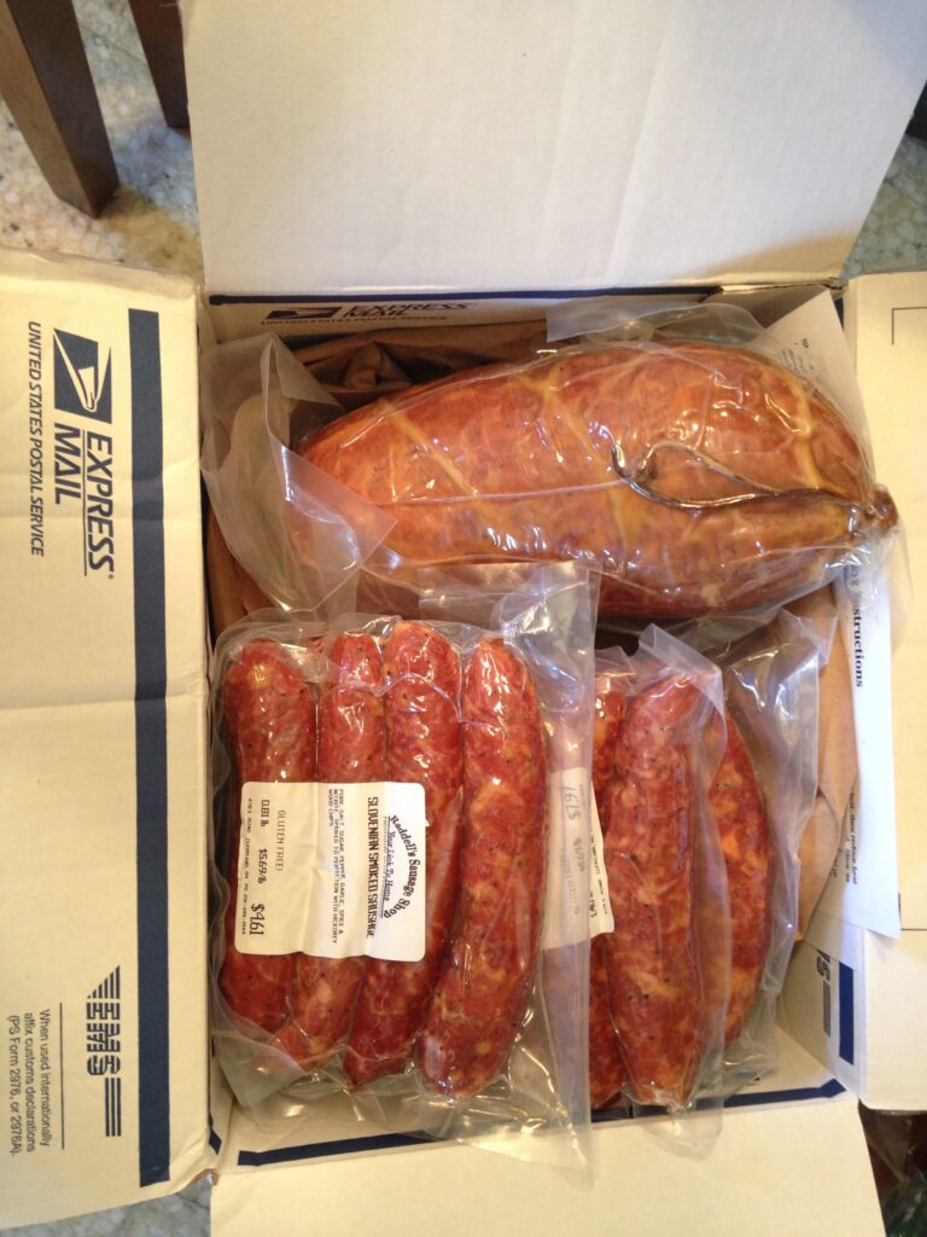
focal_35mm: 33
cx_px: 464
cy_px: 618
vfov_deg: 55.4
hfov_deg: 42.9
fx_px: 1178
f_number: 2.4
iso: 160
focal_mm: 4.12
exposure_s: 1/20
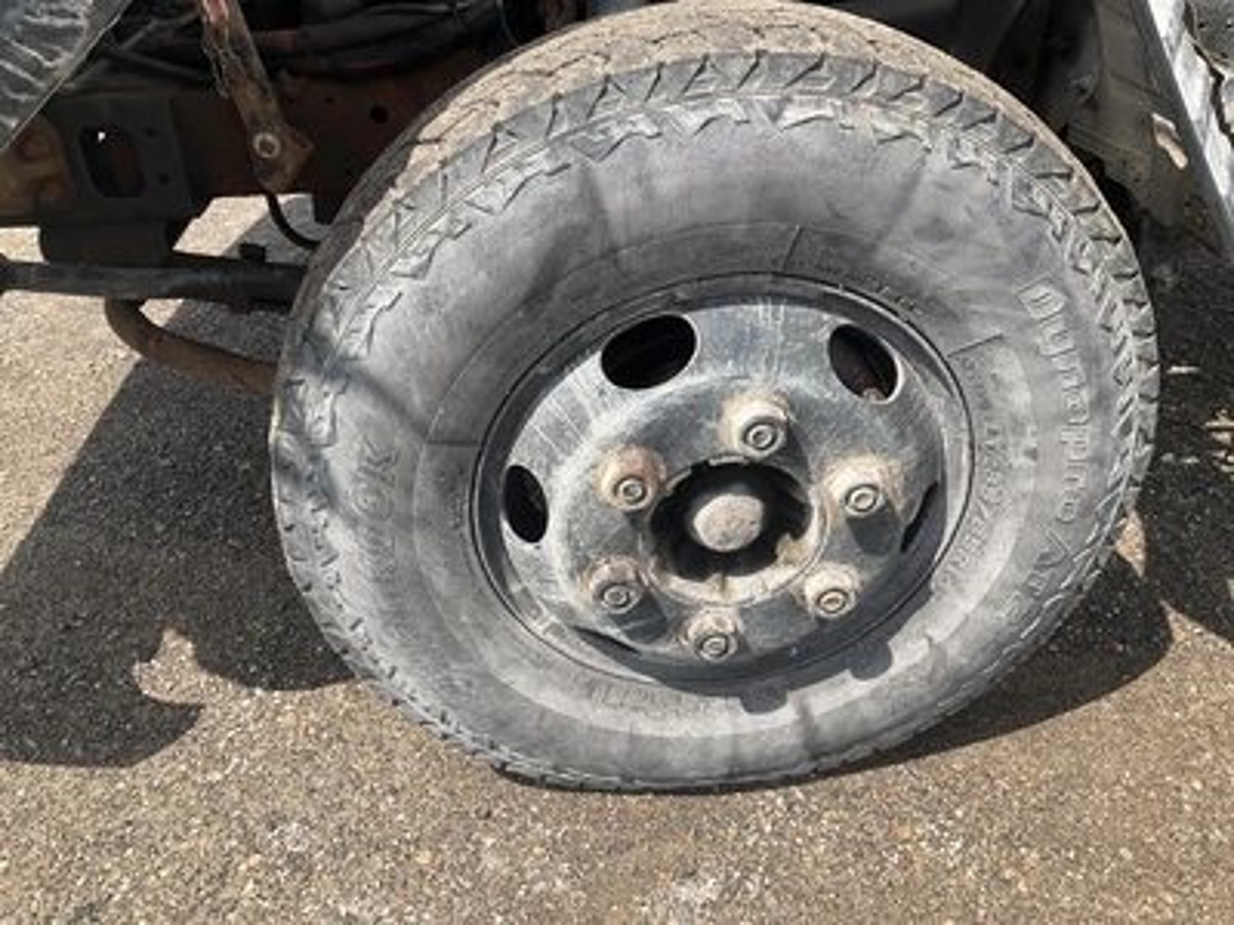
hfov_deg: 61.7
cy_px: 462
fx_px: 1034
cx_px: 617
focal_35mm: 29
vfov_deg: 48.2
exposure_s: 1/804
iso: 25
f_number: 1.8
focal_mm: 3
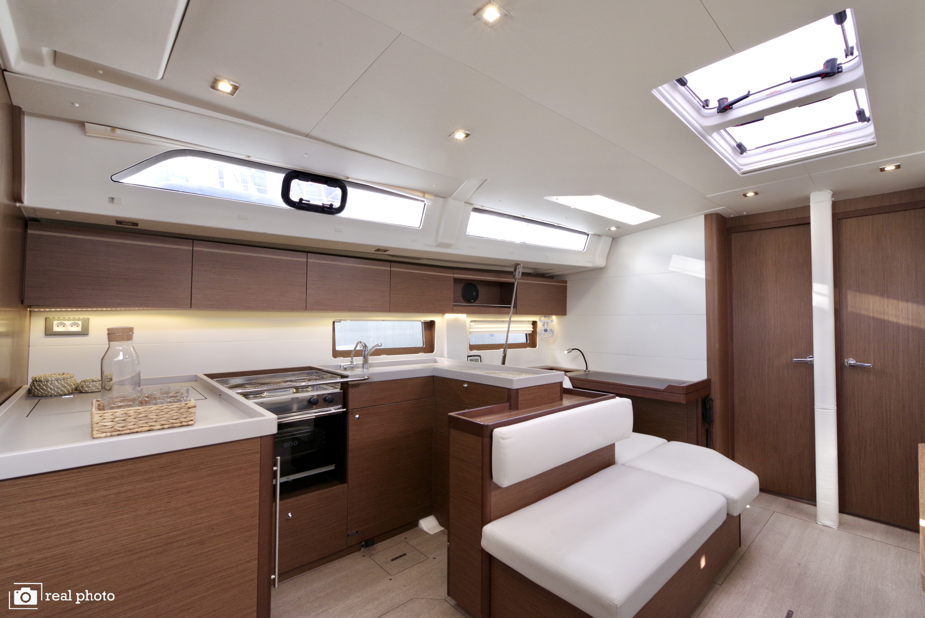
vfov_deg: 77.4
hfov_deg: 100.4
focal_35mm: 15
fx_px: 386
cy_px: 309
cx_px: 462
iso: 1600
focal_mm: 15
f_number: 13
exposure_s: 1/40
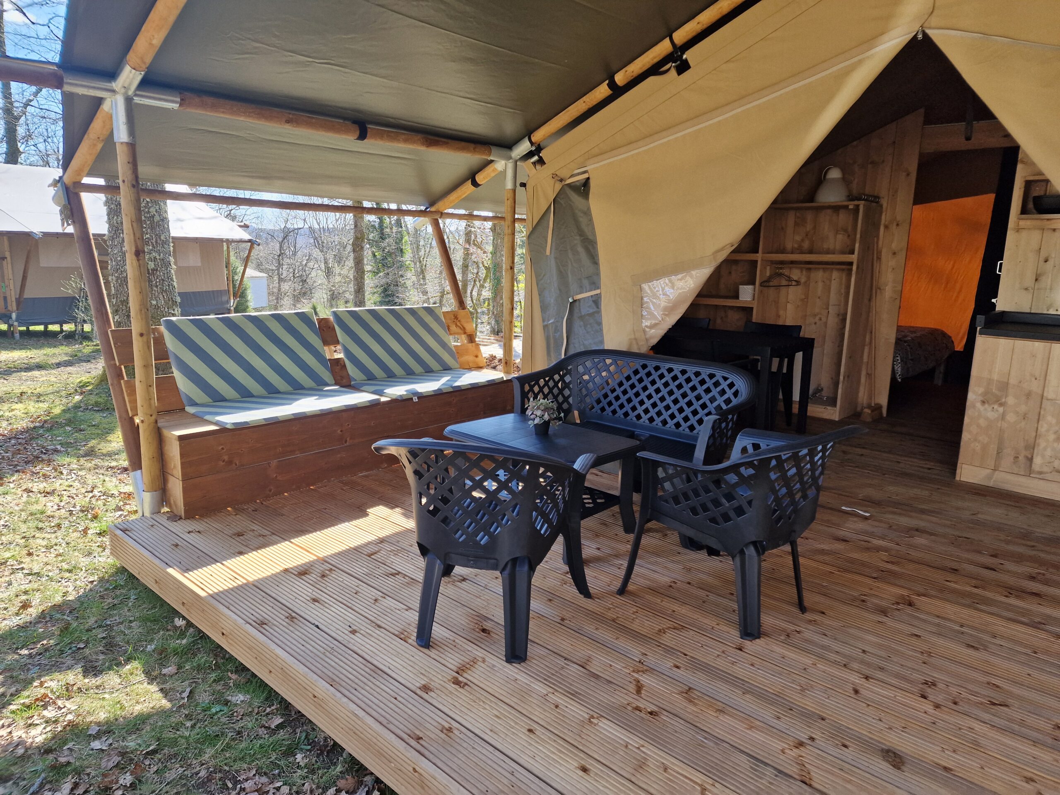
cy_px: 398
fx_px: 704
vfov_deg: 58.9
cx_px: 530
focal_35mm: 23
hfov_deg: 73.9
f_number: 1.8
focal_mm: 6.4
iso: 50
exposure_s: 1/180
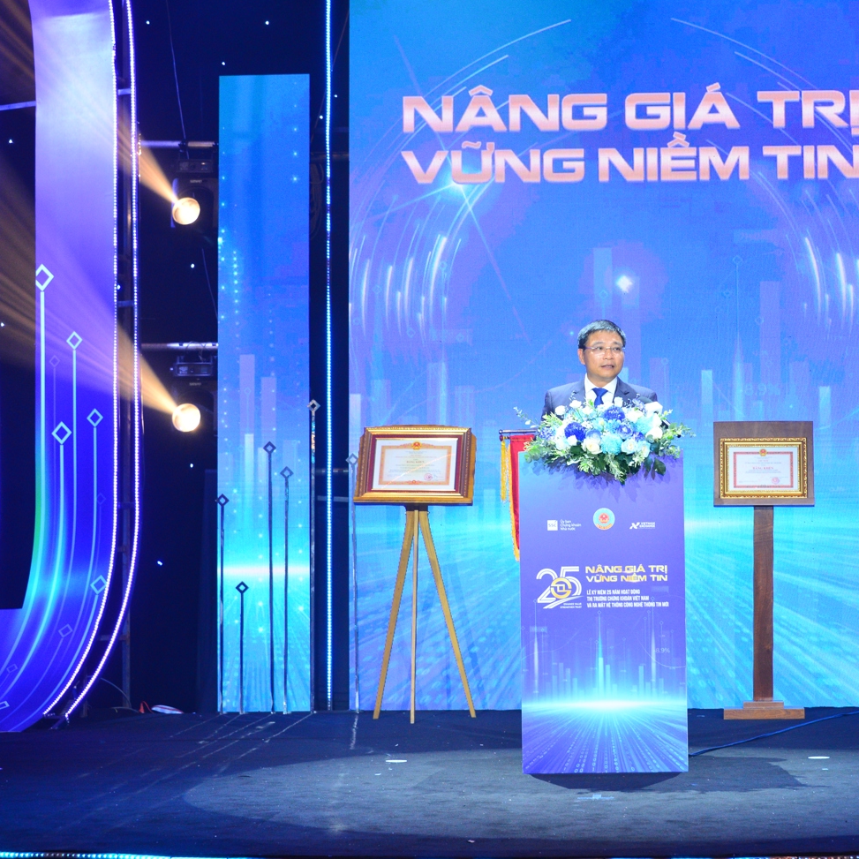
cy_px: 426
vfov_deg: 23.1
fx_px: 2106
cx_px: 602
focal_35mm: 75
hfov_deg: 22.9
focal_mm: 58
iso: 2000
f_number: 6.3
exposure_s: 1/125
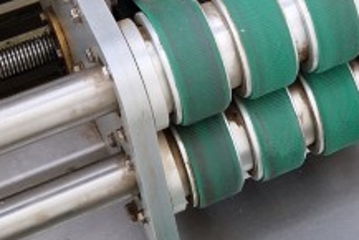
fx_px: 1128
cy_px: -61
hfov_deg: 17.6
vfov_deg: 11.8
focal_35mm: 113
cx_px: 364
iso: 50
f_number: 1.8
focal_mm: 5.4
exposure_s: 1/337
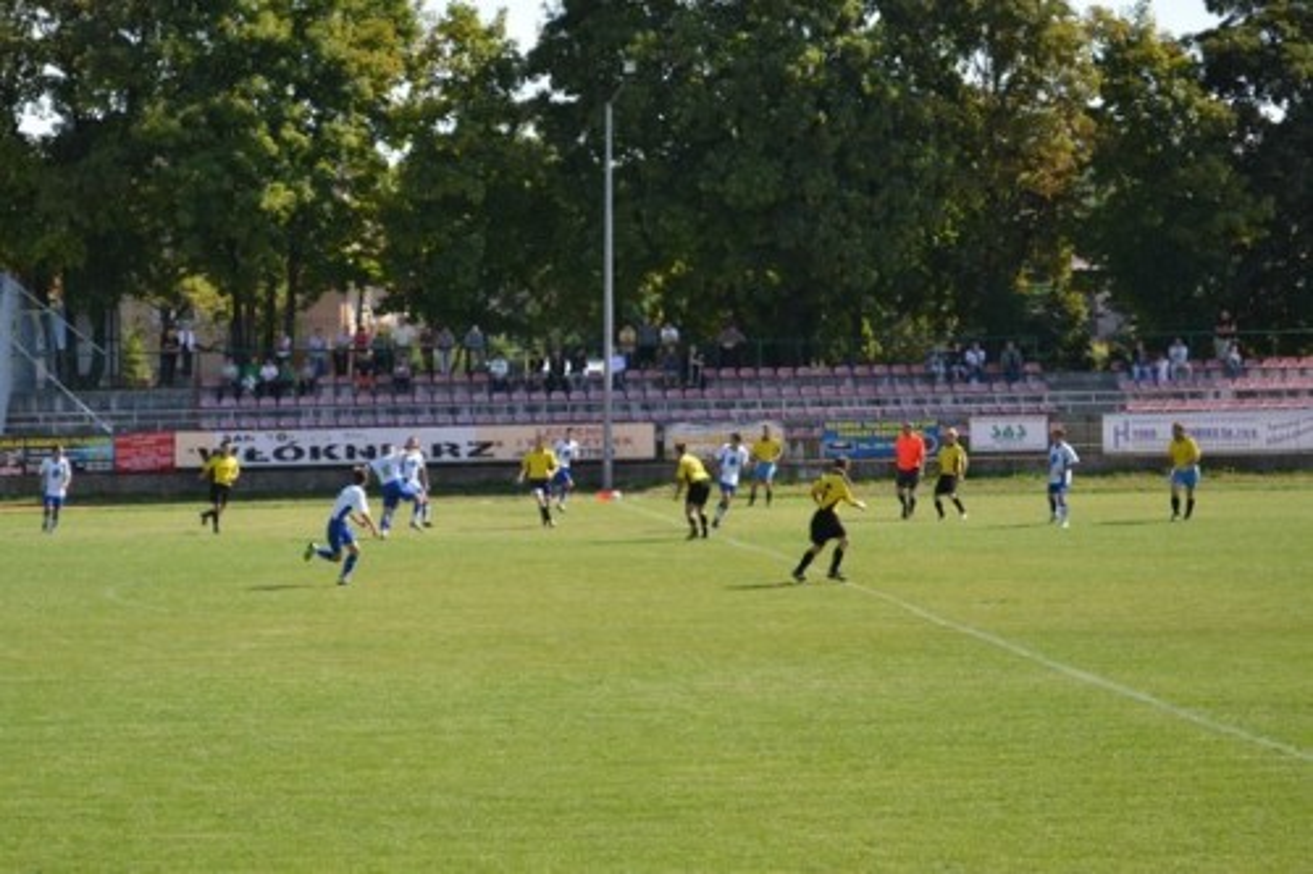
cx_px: 656
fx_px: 3008
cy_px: 437
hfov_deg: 24.6
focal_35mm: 82
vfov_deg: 16.5
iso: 400
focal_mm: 55
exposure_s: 1/800
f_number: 5.6
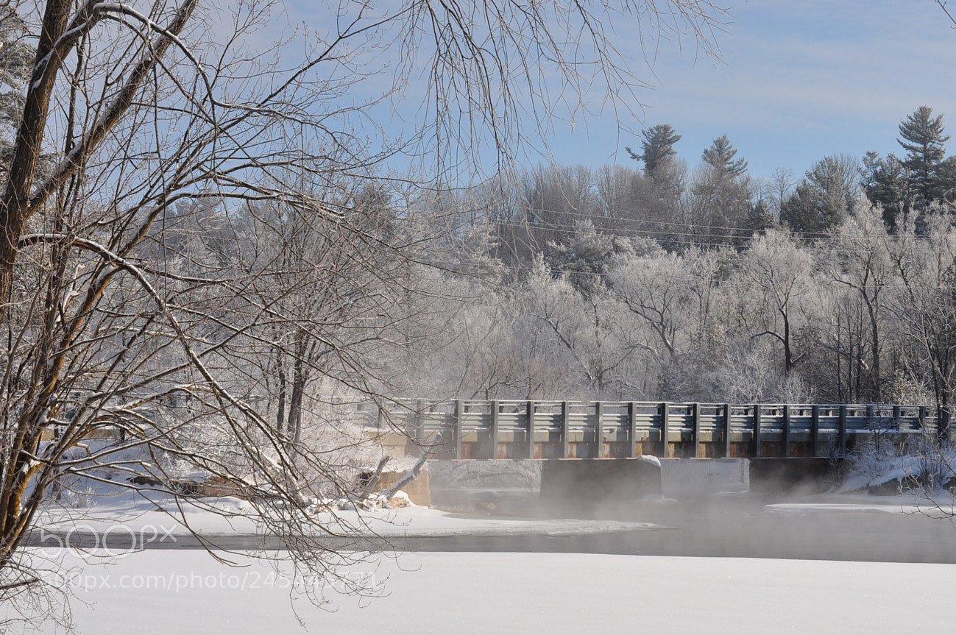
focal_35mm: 102
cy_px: 247
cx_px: 583
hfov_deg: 20.1
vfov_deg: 13.4
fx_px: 2695
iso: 200
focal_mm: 55
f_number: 11
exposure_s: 1/400
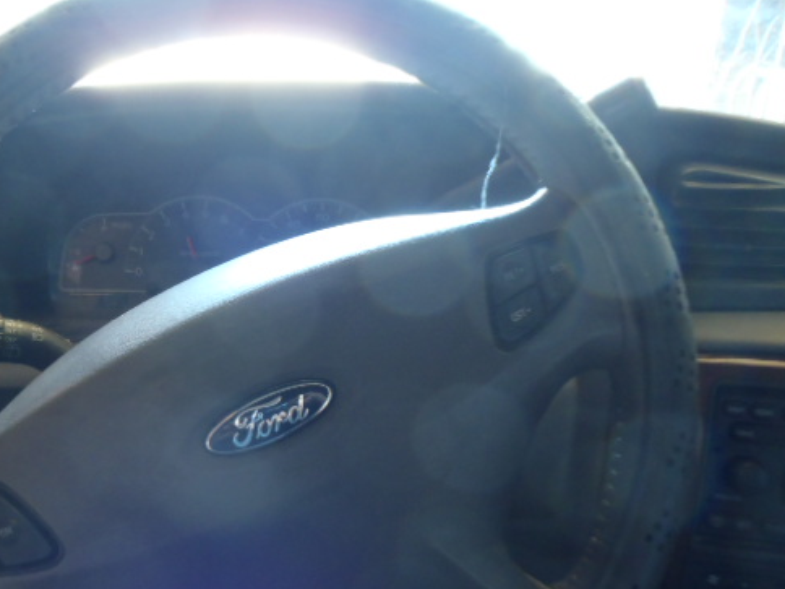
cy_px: 359
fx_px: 839
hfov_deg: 49.5
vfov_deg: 38.5
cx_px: 277
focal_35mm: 37
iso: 200
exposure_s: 1/6
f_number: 3.9
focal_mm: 5
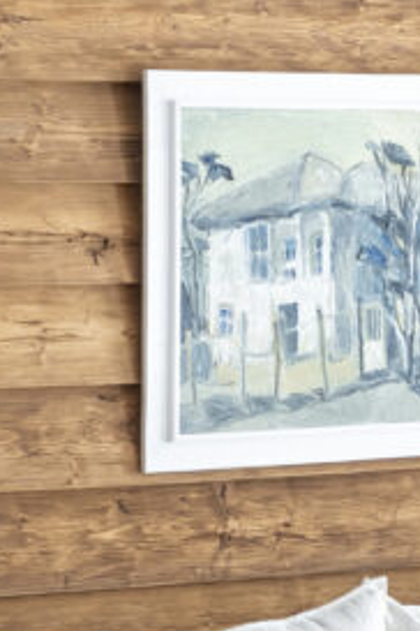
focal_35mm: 191
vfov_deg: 10.8
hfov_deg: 7.2
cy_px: 384
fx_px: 3342
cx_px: 40
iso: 200
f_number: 8
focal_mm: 34
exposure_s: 1/1.67
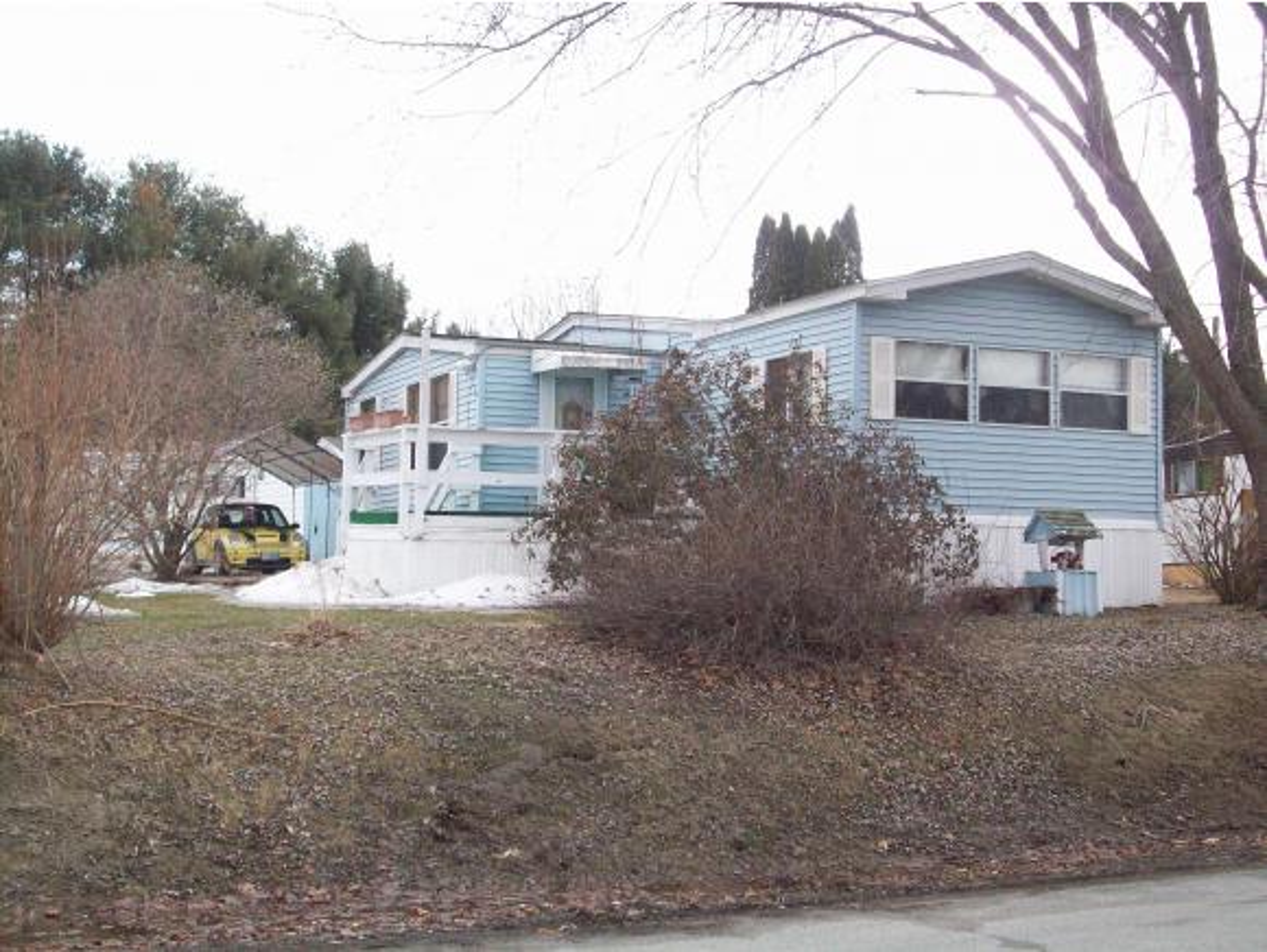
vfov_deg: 27.1
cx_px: 634
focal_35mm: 54
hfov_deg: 35.5
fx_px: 1978
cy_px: 476
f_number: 3.4
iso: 200
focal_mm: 9
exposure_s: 1/169
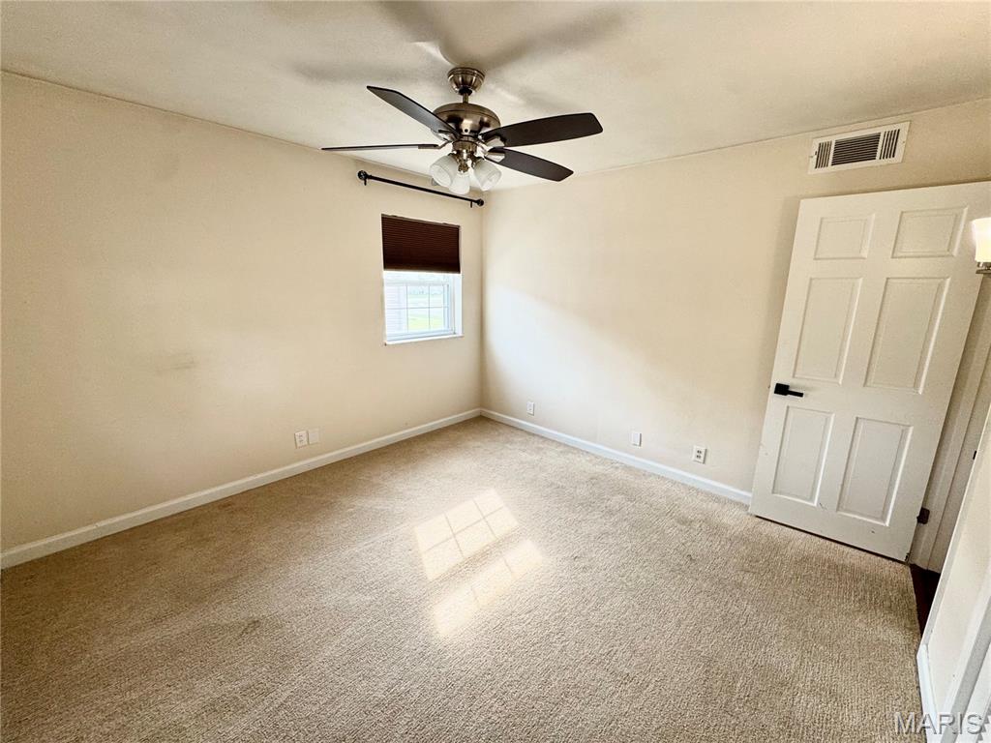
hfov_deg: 102.1
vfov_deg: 85.7
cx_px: 496
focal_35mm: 14
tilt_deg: -12.5
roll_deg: -0.6
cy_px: 372
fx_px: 401
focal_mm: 2.22
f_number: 2.2
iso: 125
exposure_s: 1/120
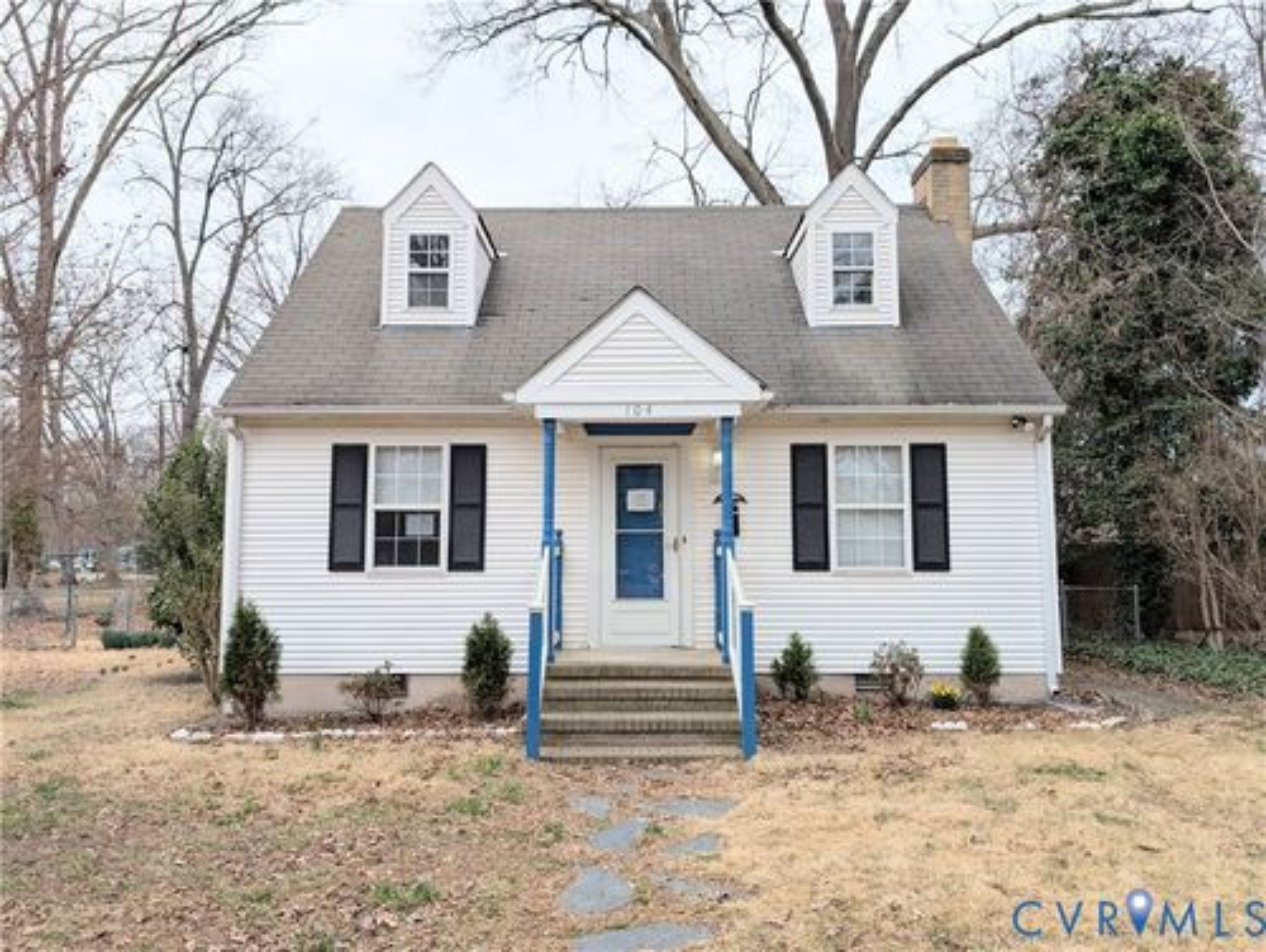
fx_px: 879
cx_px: 633
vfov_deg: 56.9
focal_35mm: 24
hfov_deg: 71.5
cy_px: 476
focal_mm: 6.9
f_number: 1.68
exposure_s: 1/456
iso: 21
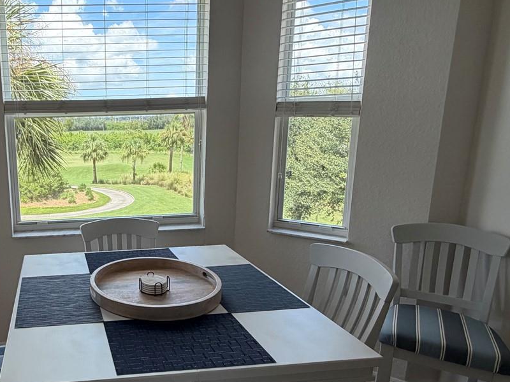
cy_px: 203
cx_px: 93
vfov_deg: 49.7
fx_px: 413
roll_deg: +1.8
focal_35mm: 28
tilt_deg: -8.6
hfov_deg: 58.0
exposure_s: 1/165
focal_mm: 2.22
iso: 50
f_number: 2.2
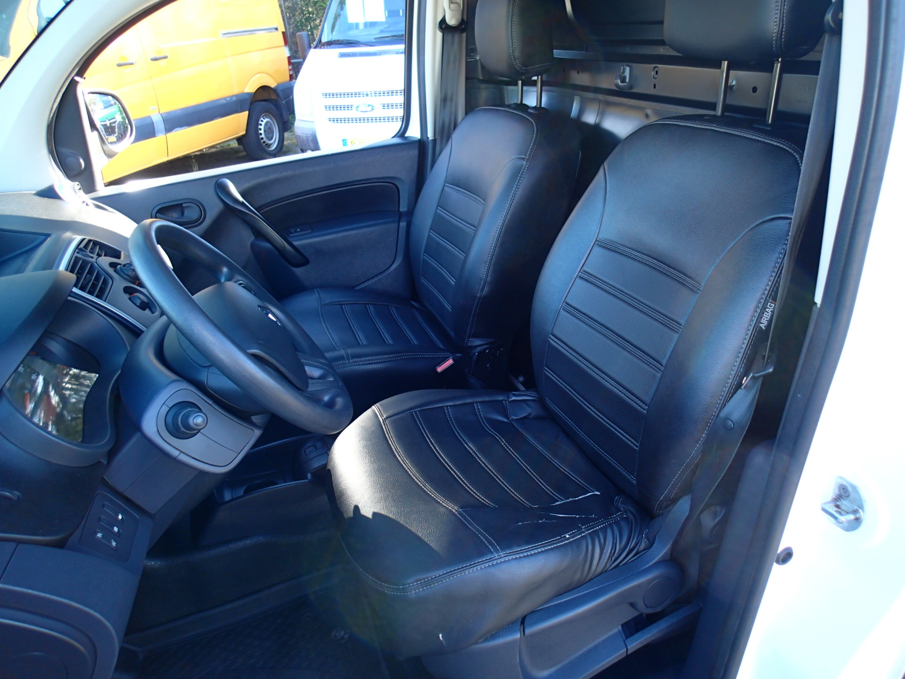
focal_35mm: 25
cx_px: 452
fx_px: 654
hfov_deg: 69.4
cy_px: 340
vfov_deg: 54.9
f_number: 2
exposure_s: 1/80
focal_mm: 4.5
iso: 100
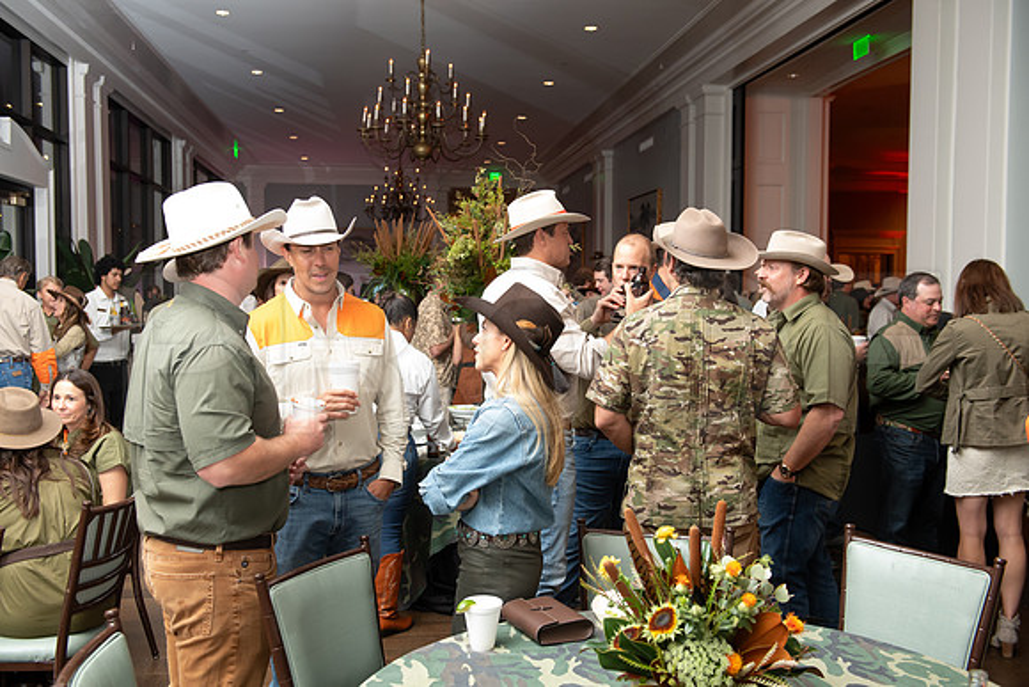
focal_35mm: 35
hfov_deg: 53.9
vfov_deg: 37.5
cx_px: 514
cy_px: 344
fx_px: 1011
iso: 3200
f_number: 5
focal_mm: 35
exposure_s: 1/100
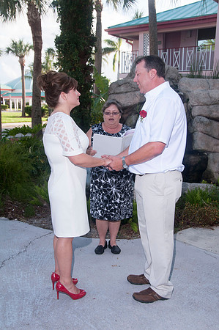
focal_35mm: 39
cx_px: 110
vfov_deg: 49.6
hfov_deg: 34.1
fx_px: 357
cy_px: 165
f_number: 5.6
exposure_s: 1/250
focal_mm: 26
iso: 200
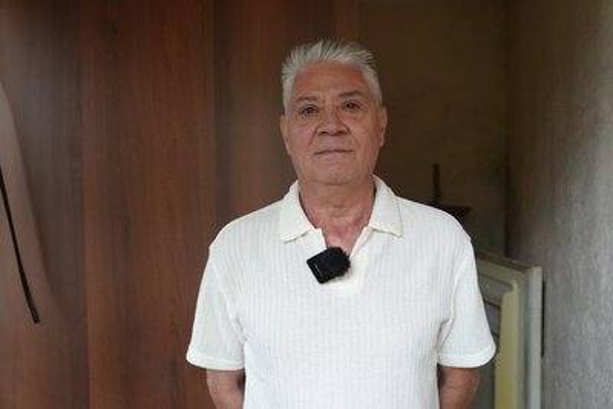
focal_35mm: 32
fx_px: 545
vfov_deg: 41.1
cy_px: 204
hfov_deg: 58.7
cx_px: 306
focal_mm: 32
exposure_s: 1/160
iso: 5000
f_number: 4
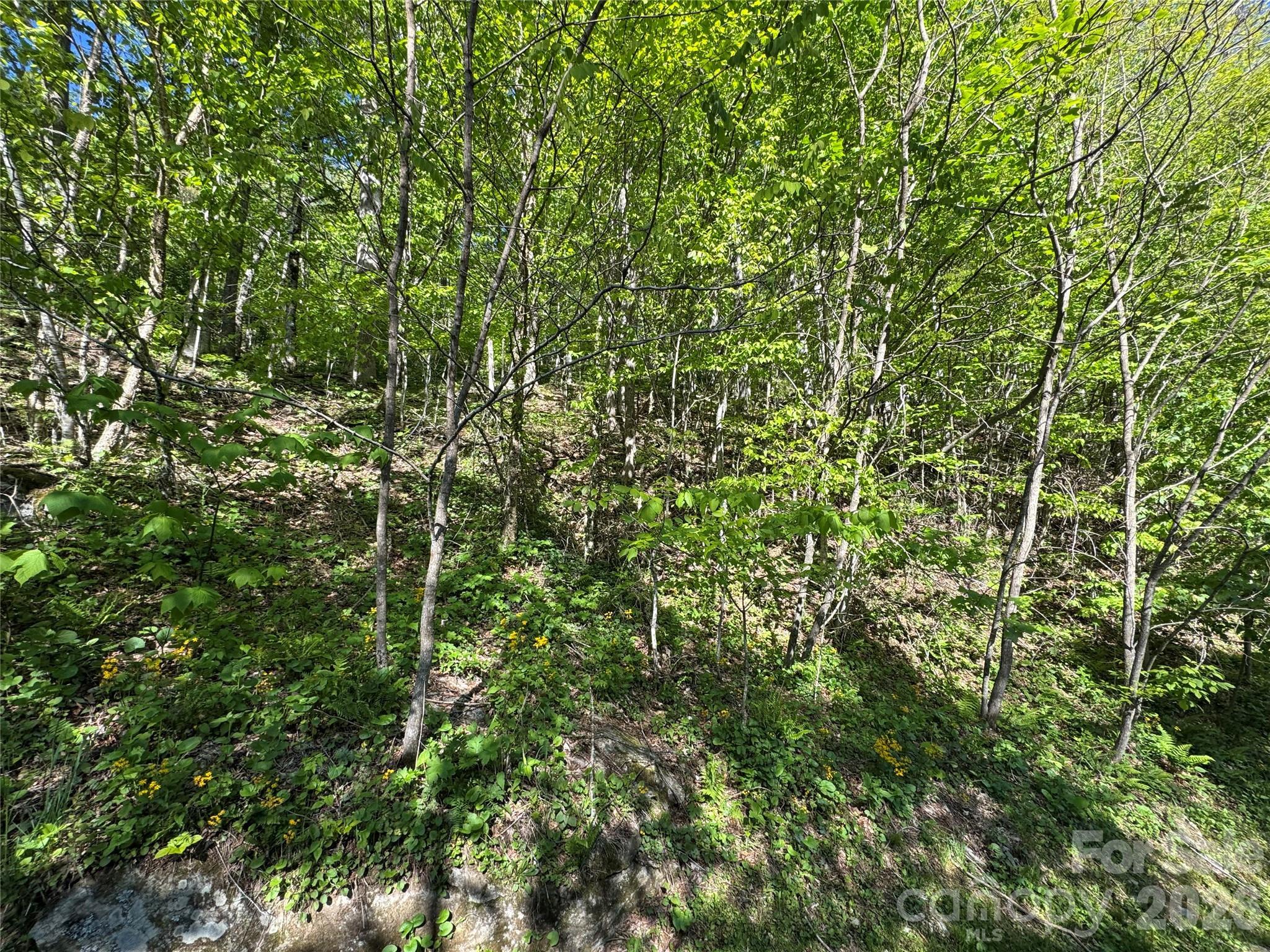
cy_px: 476
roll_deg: +3.7
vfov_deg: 85.7
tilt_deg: +15.7
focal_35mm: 14
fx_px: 514
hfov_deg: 102.1
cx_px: 635
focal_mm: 2.22
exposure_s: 1/308
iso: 40
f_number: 2.2
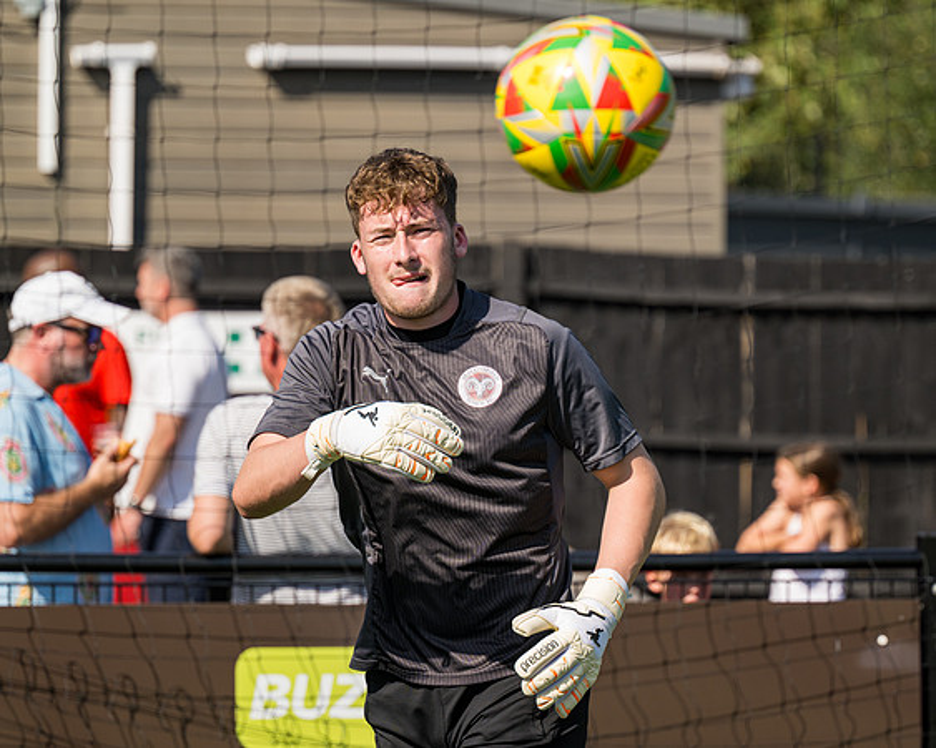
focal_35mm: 192
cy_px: 375
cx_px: 575
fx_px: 5310
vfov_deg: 8.1
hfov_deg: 10.1
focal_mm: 150
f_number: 4
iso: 200
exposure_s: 1/2000
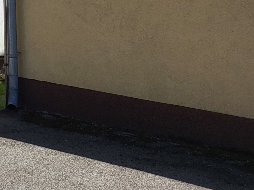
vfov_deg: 12.8
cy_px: -154
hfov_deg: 15.5
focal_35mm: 105
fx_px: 771
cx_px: -230
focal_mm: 5.4
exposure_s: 1/2417
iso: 40
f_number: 1.8
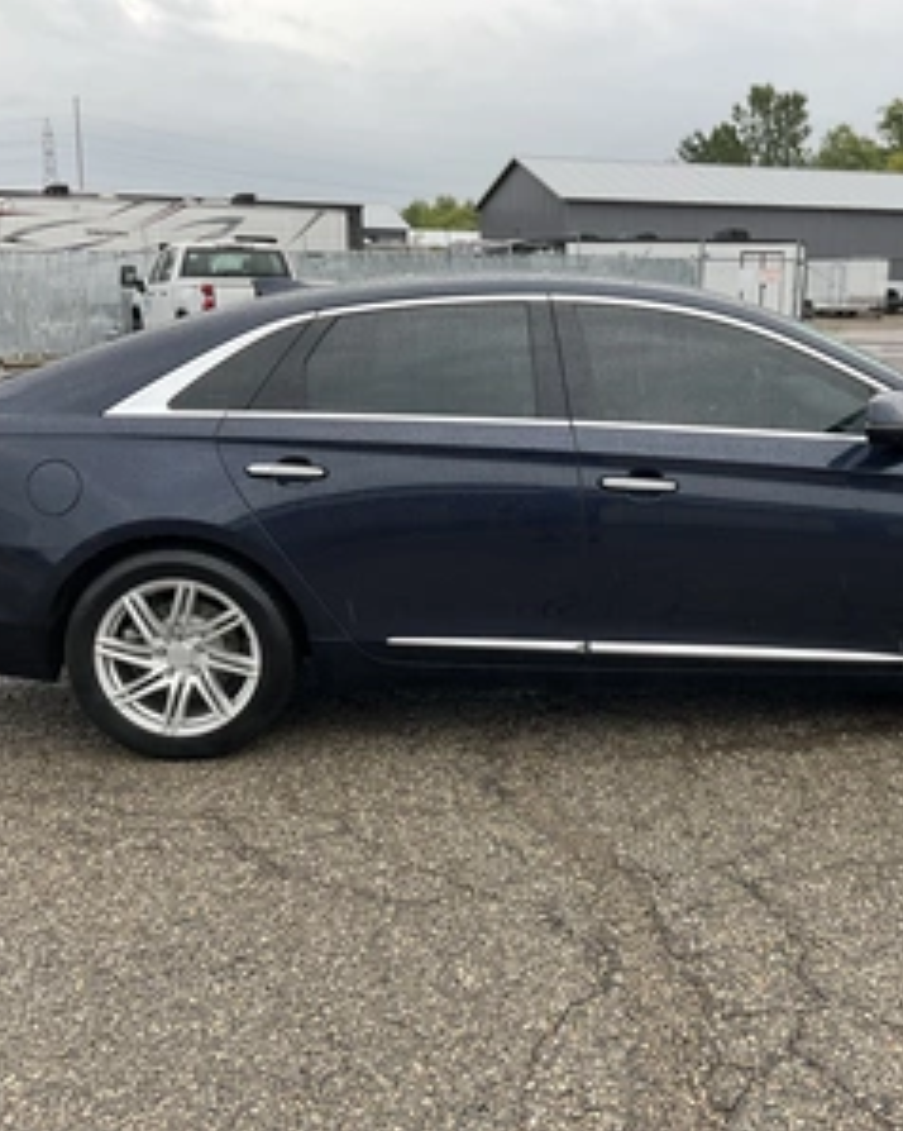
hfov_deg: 38.8
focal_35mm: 38
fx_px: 1271
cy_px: 566
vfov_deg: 48.0
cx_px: 577
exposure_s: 1/218
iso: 20
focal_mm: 3
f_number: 1.8
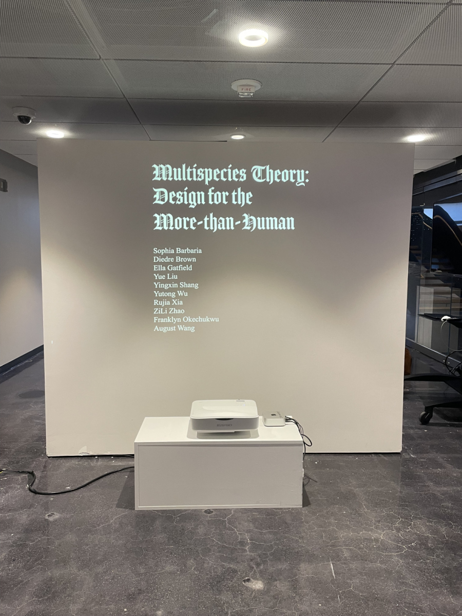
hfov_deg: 53.1
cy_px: 308
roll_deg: -0.2
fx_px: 463
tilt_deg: -5.6
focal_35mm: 26
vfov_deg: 67.3
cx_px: 231
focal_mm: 4.2
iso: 125
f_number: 1.6
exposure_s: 1/60
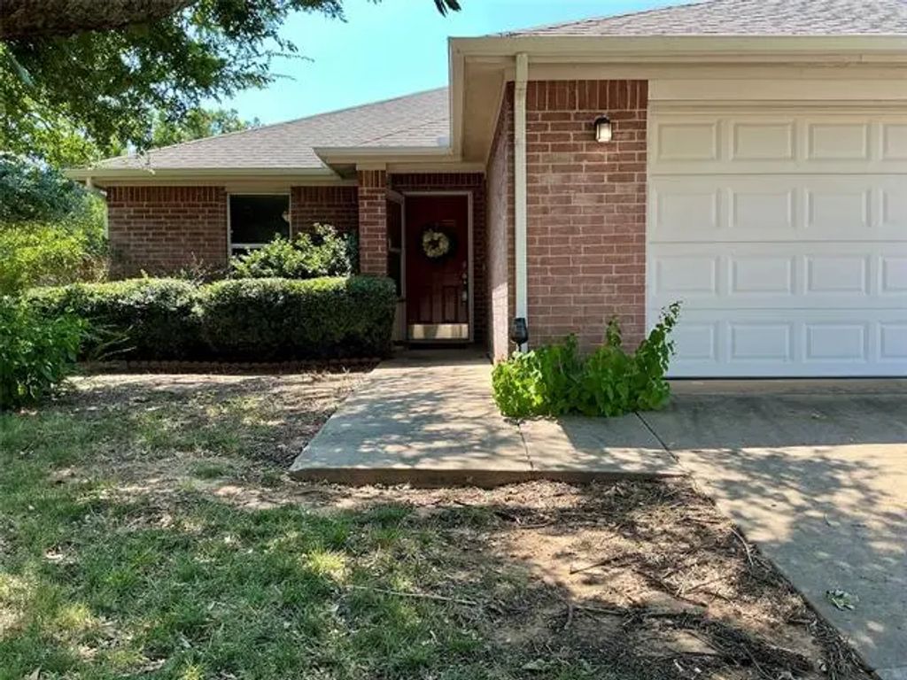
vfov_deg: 48.2
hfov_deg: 61.7
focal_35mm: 29
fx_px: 760
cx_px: 454
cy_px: 340
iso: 25
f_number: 1.8
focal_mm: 3
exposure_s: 1/340
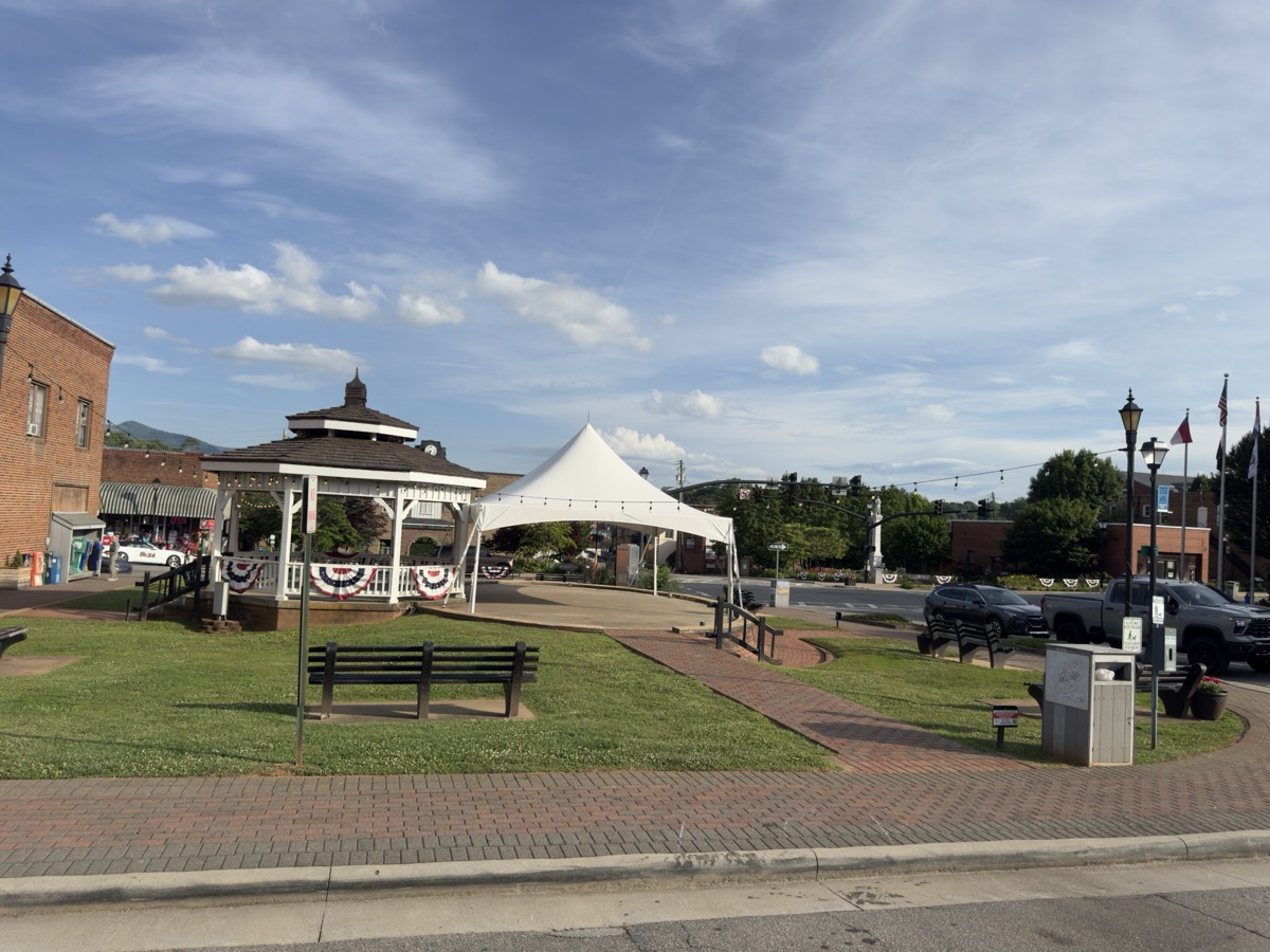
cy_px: 476
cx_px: 635
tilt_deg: +2.1
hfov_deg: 71.6
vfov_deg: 56.8
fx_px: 881
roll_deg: -2.6
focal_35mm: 24
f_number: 1.78
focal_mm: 6.76
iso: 100
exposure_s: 1/6849
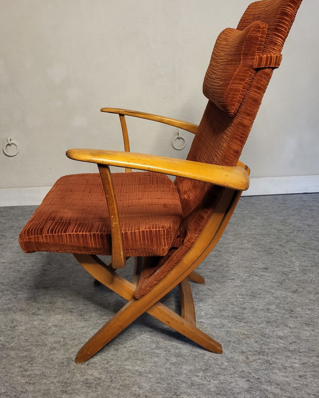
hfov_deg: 48.5
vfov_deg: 58.7
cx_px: 152
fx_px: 354
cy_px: 182
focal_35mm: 30
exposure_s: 1/50
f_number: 1.8
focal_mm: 5.4
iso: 320
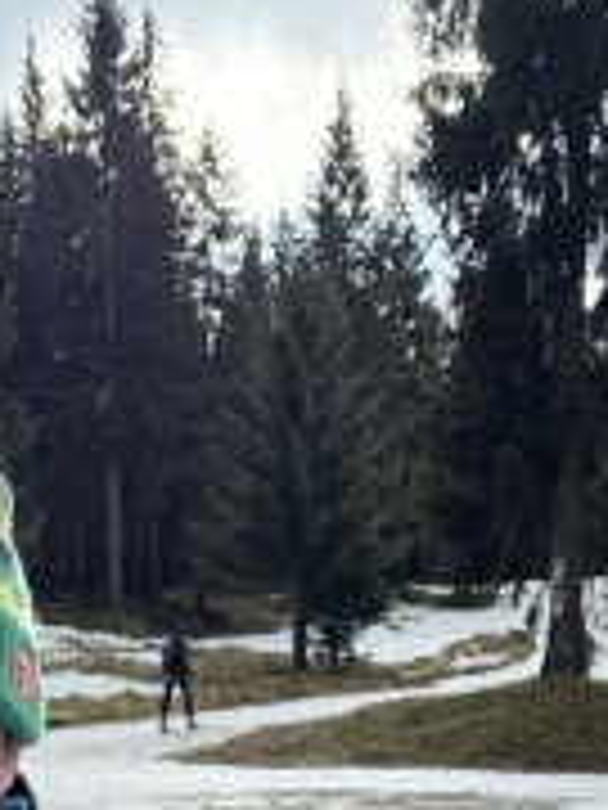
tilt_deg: -14.1
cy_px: 1260
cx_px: -14
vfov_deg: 20.4
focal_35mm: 80
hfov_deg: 17.9
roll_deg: +2.5
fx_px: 1874
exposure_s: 1/1923
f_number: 1.78
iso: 80
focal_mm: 6.86
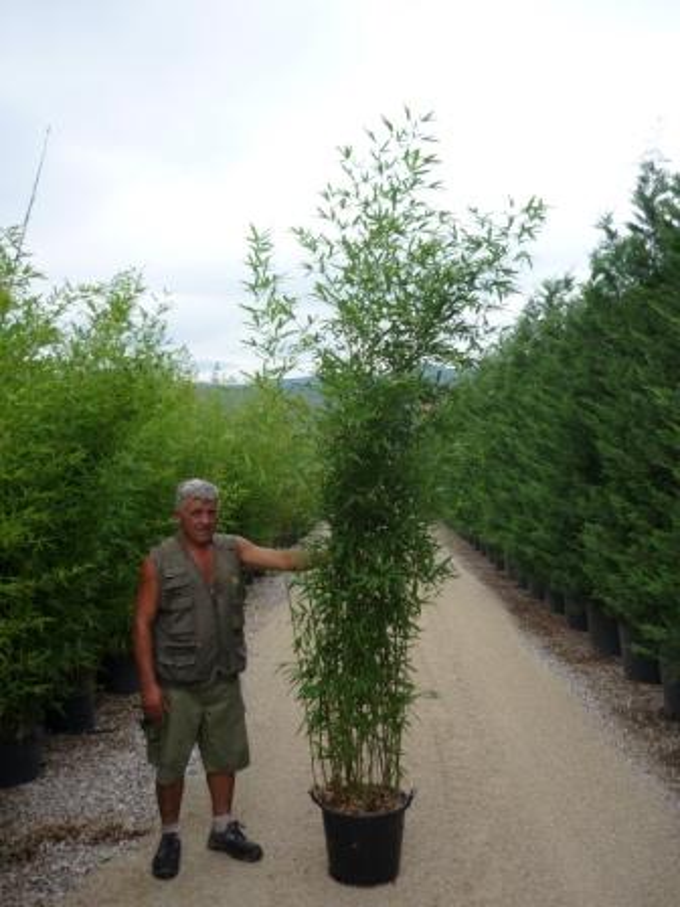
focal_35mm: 33
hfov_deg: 42.9
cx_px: 340
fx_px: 864
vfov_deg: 55.4
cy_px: 454
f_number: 2.8
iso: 100
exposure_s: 1/500
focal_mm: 5.5
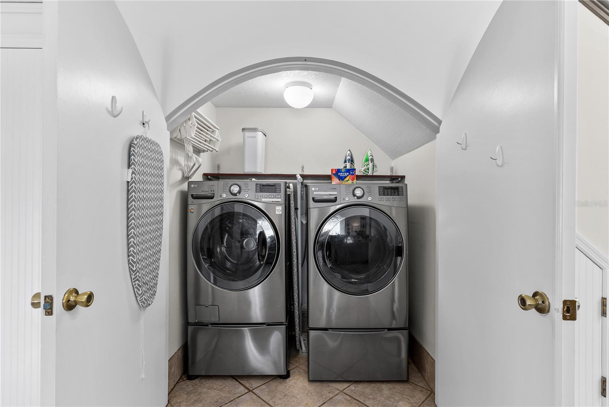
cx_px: 304
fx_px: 288
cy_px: 204
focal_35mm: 17
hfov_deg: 93.3
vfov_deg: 70.5
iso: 100
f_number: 8
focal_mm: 17
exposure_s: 1.6
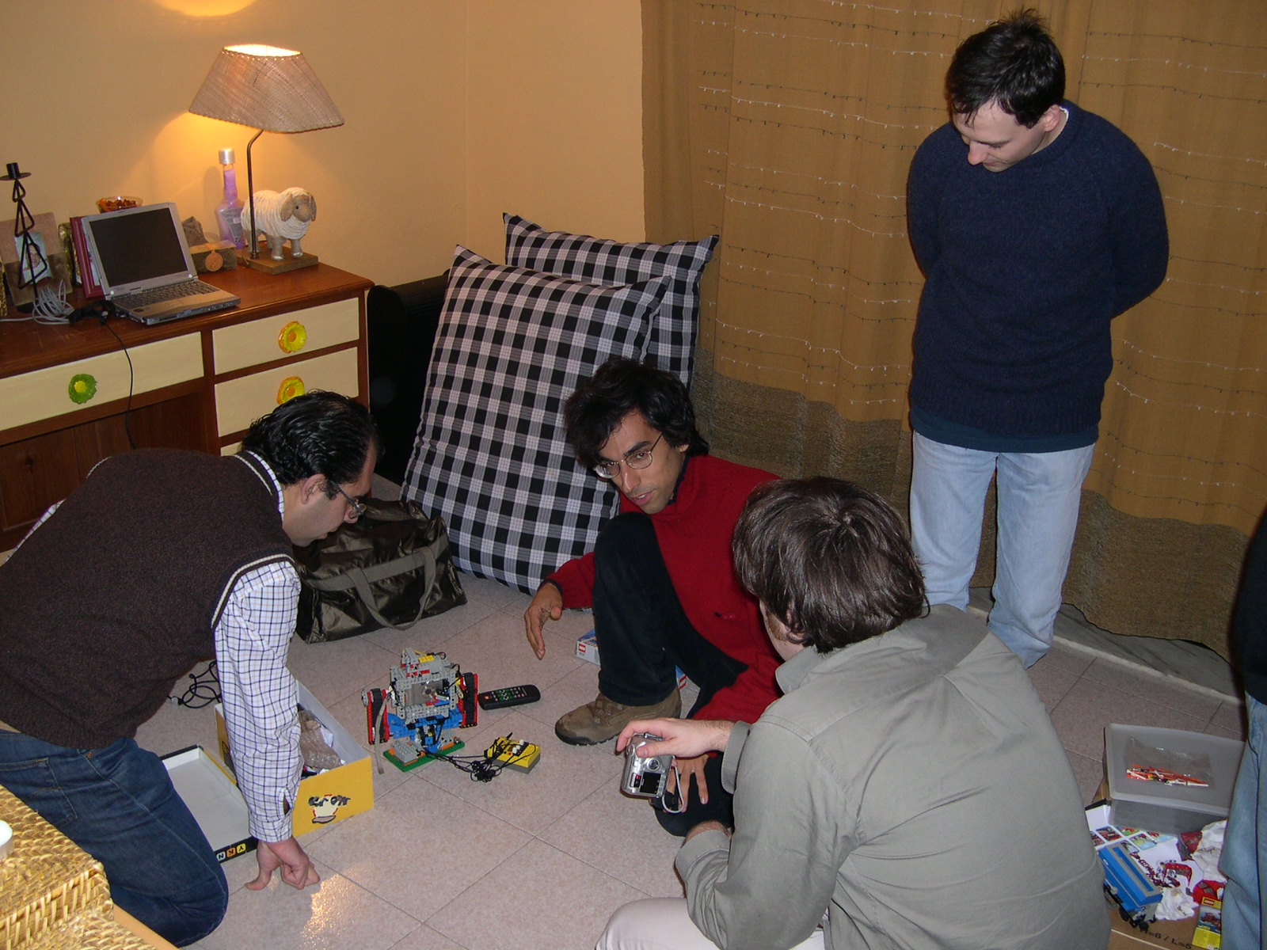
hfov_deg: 49.0
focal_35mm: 38
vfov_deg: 37.7
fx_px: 1391
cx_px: 634
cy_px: 475
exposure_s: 1/60
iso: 167
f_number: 2.8
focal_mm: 8
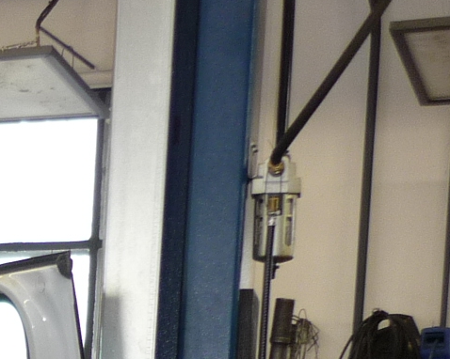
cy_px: 693
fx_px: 1837
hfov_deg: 12.4
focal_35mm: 138
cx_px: -430
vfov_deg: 10.4
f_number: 2.8
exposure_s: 1/30
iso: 100
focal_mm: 5.5
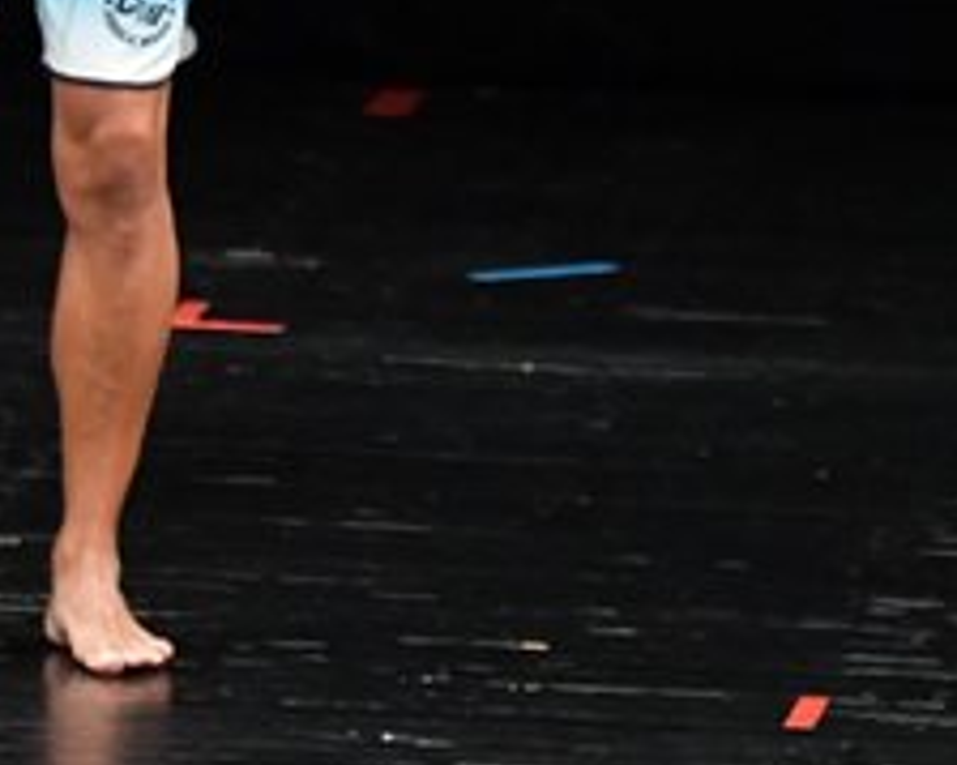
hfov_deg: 2.1
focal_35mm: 925
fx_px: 26188
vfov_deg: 1.7
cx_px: 105
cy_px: -150
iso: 3200
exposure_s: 1/400
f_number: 5.6
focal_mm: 190
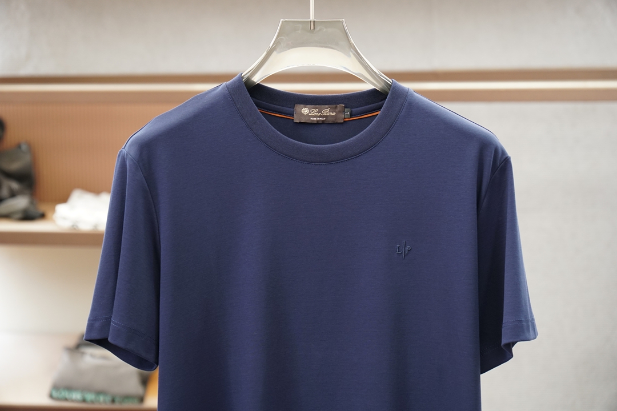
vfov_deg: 16.6
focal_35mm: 82
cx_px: 308
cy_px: 206
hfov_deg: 24.6
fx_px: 1414
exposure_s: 1/125
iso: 640
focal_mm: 55
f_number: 3.5
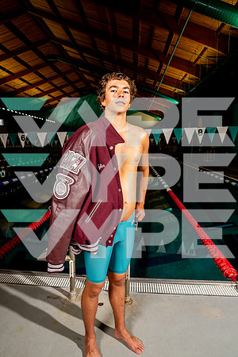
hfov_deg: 53.1
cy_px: 178
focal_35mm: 24
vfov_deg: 73.7
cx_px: 119
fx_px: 238
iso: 400
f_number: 7.1
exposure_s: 1/125
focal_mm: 24
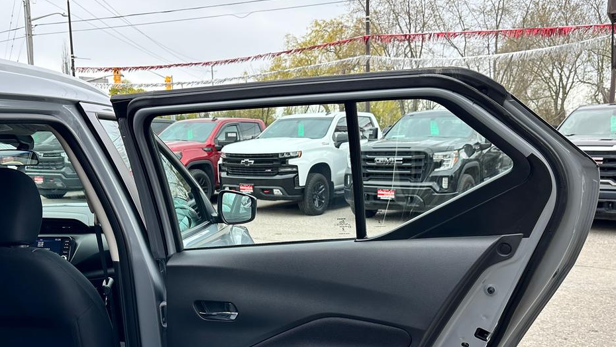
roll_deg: +0.5
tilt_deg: -12.8
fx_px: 588
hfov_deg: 55.3
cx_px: 295
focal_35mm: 36
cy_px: 263
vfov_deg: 32.2
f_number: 1.78
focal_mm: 6.86
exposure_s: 1/690
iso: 80
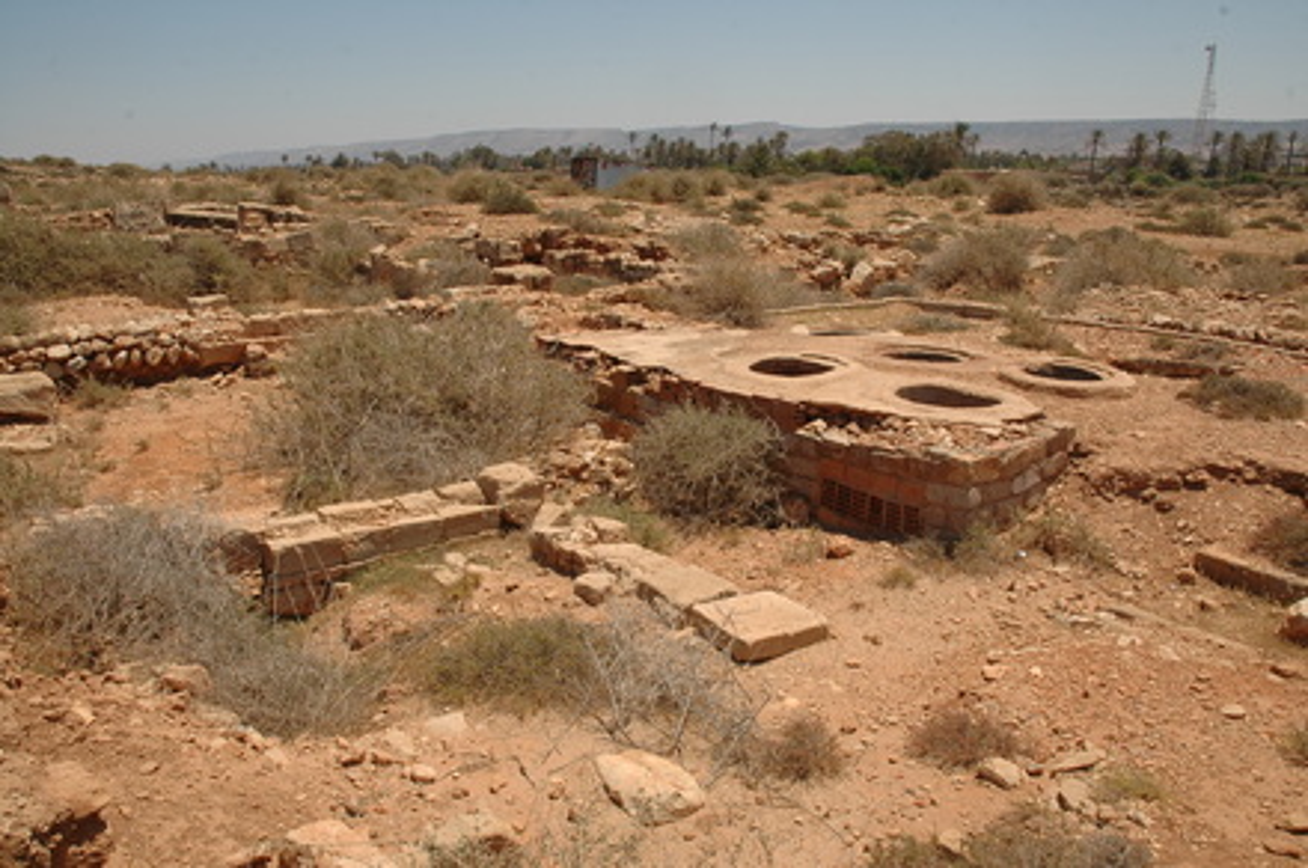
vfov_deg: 47.8
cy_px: 434
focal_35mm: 27
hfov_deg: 67.5
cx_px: 654
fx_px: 980
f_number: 11
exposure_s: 1/320
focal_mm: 18
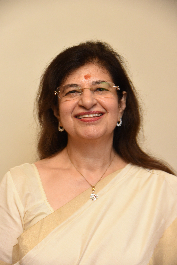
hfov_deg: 16.1
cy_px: 132
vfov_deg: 23.9
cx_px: 88
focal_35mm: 85
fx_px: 626
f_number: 5.6
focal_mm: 85
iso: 1000
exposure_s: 1/100
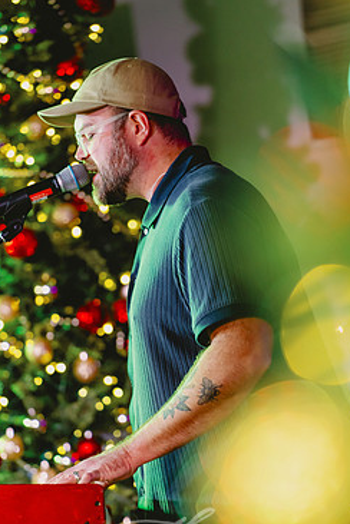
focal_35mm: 246
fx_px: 3587
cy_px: 286
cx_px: 172
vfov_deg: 8.4
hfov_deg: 5.6
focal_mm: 200
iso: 1250
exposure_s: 1/160
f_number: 2.8
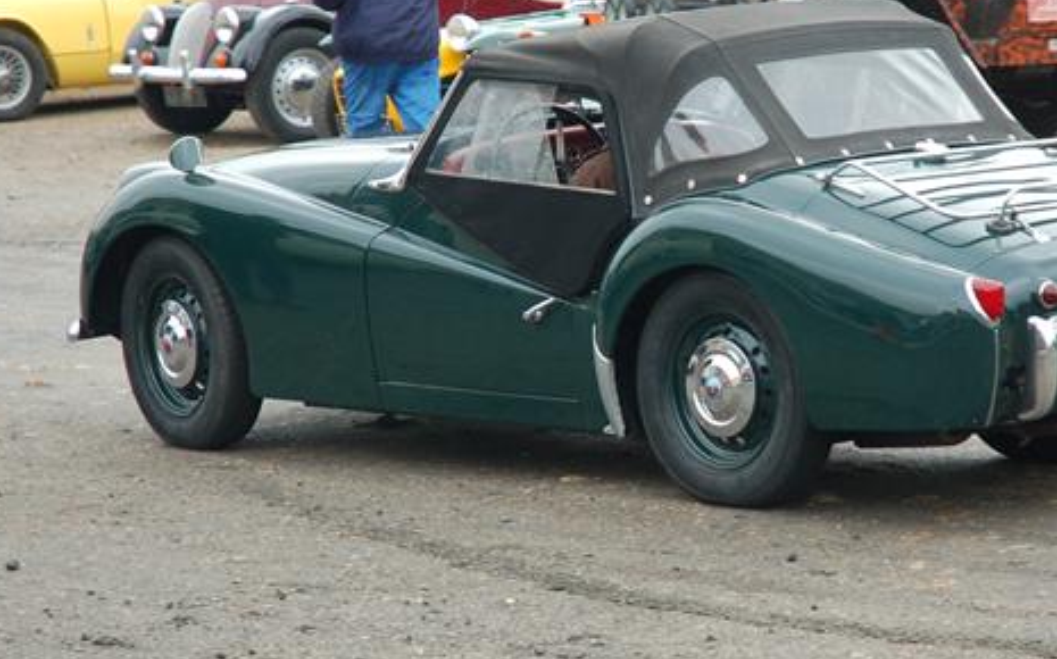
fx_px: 4779
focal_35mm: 166
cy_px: 277
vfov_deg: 7.9
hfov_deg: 12.6
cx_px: 681
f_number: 4.5
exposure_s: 1/160
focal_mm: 70
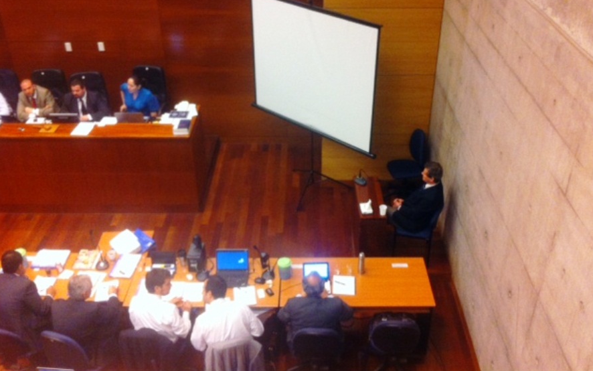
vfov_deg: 33.5
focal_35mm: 38
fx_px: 614
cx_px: 302
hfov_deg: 51.5
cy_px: 146
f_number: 2.8
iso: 250
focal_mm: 3.85
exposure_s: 1/15
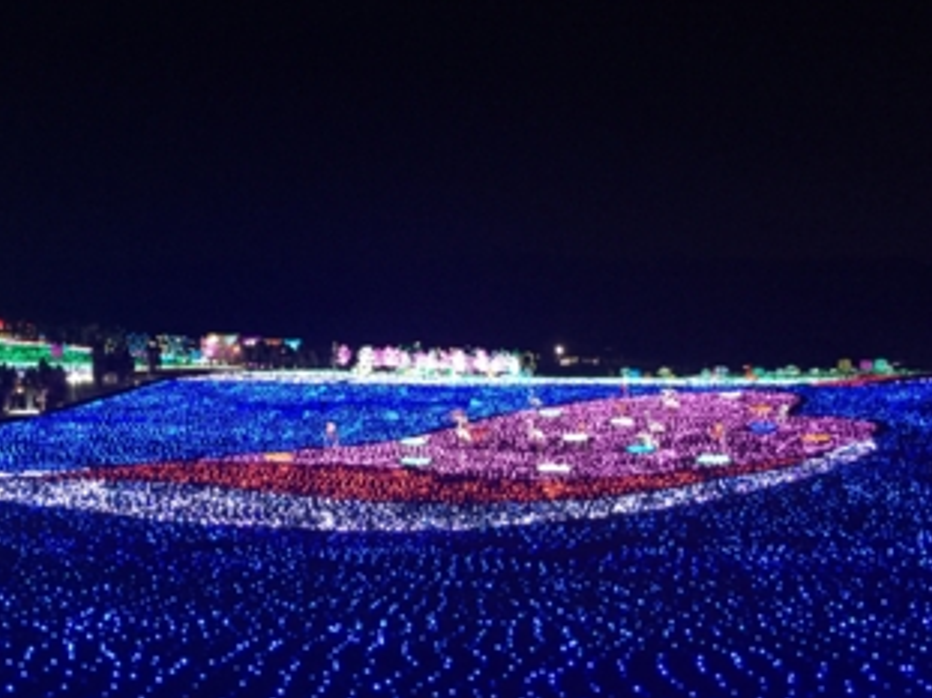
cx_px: 420
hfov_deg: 44.8
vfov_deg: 34.3
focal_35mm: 42
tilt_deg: -3.3
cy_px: 383
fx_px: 1130
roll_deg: +0.2
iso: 250
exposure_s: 1/17
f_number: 2.2
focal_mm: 4.15
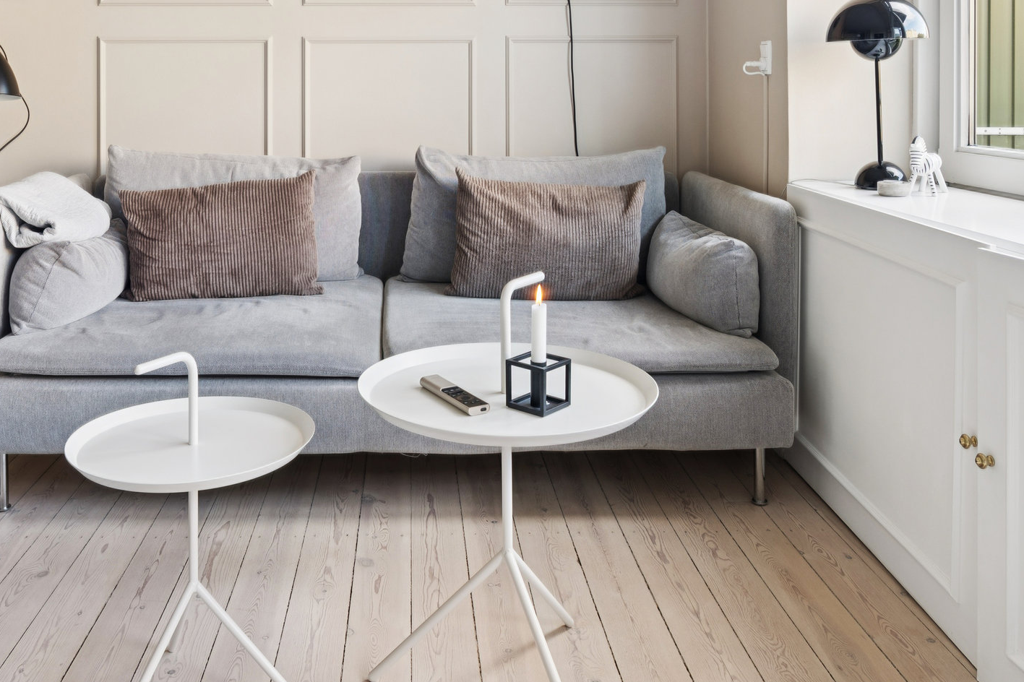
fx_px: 1024
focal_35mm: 36
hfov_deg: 52.9
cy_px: 86
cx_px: 422
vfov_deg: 35.0
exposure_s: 1/13
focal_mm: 17
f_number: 9
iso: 160
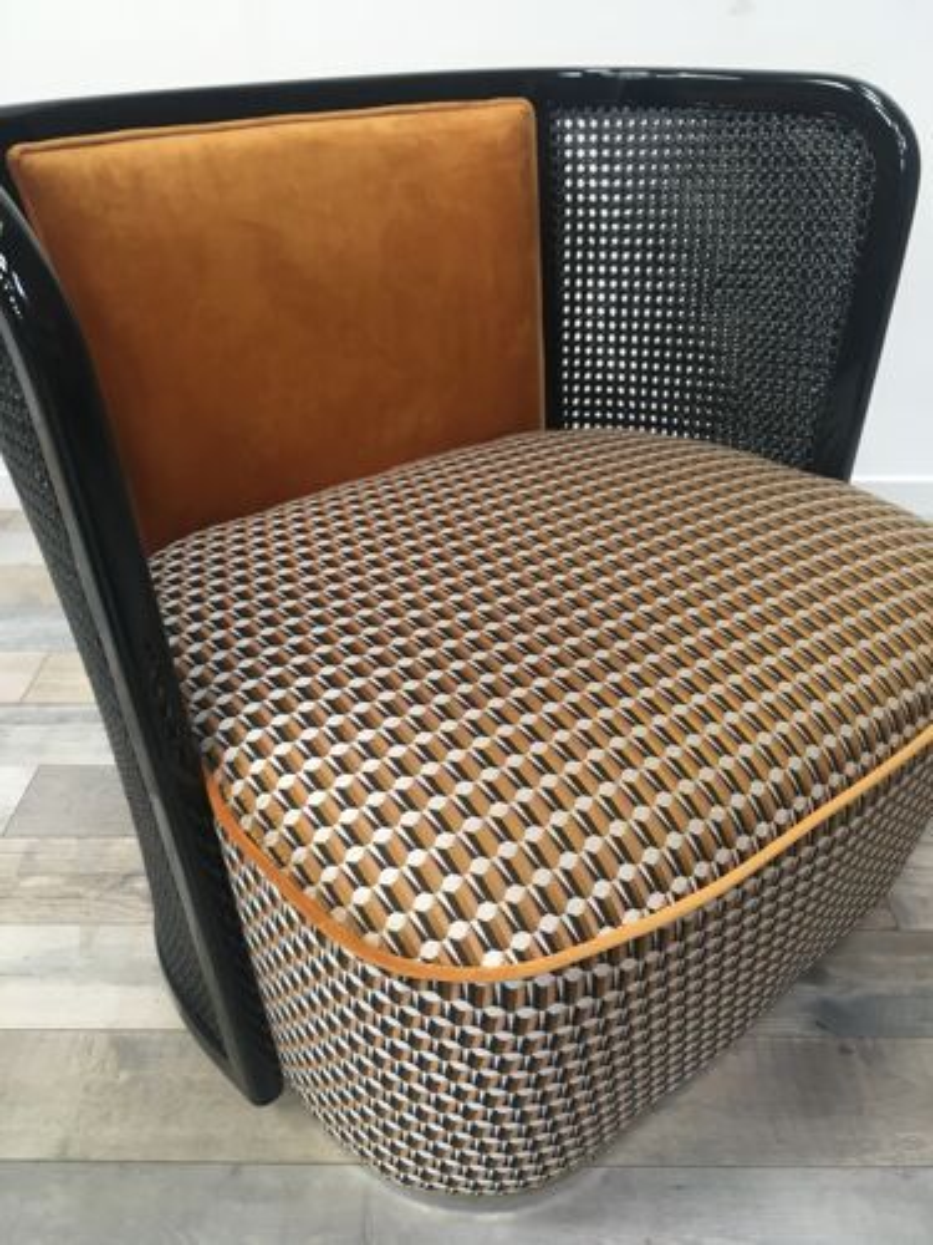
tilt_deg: -33.2
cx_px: 466
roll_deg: -2.2
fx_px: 1042
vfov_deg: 61.7
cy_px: 622
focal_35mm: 29
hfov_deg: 48.2
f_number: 2.2
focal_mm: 4.15
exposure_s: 1/33
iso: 80
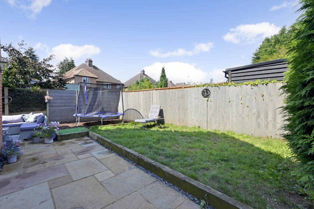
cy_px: 104
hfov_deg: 96.7
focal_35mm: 16
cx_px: 157
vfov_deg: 73.8
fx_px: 140
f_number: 14
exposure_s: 1/60
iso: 400
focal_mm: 16
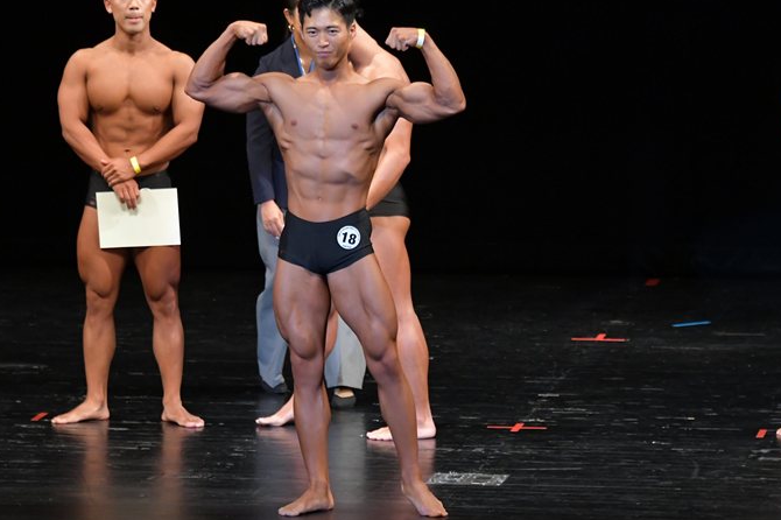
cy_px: 275
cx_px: 351
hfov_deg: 7.0
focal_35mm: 295
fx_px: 6396
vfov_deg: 4.7
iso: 3200
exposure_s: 1/400
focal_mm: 170
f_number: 5.6
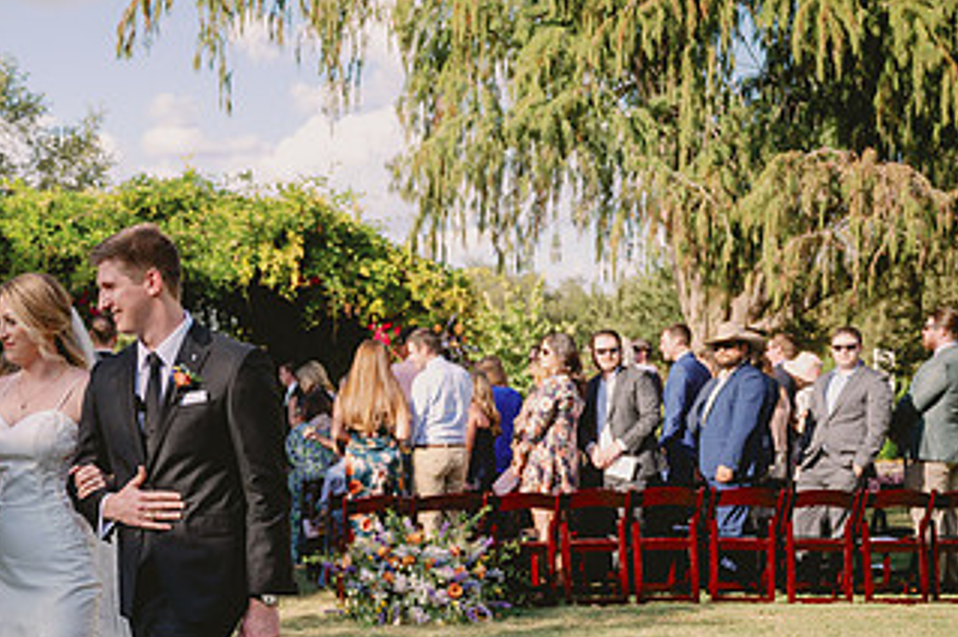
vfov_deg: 22.2
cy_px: 529
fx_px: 1595
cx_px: 156
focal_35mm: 60
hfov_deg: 32.3
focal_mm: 33
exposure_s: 1/4000
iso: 100
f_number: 2.8
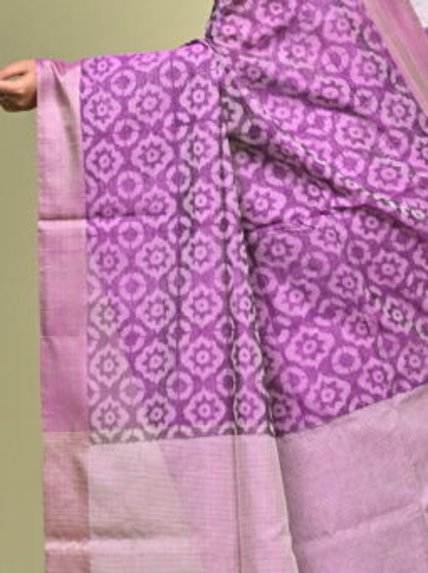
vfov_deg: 9.2
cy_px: 187
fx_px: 3568
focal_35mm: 216
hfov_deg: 6.9
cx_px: 275
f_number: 8
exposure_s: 1/160
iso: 400
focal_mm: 85
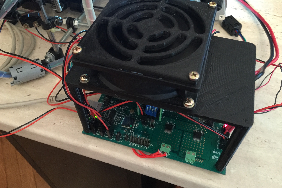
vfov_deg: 42.3
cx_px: 139
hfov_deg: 60.3
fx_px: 243
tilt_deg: -51.3
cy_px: 84
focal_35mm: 31
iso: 160
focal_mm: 4.15
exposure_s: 1/8
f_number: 2.2
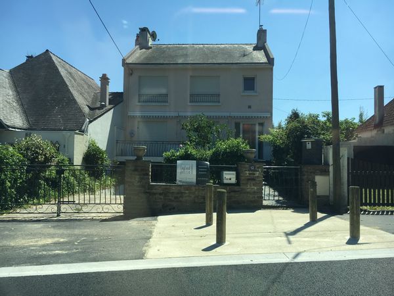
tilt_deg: +2.1
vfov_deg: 48.2
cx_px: 197
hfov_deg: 61.7
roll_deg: -0.2
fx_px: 330
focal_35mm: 29
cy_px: 148
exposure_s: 1/1326
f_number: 2.2
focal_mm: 4.15
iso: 25
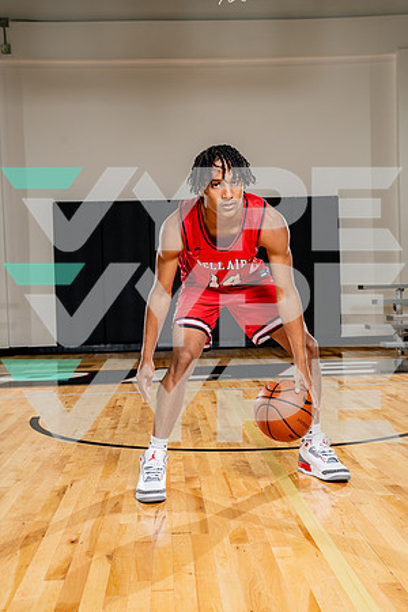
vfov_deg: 41.9
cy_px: 306
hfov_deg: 28.6
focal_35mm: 47
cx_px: 204
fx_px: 799
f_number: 7.1
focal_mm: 47
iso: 250
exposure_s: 1/250
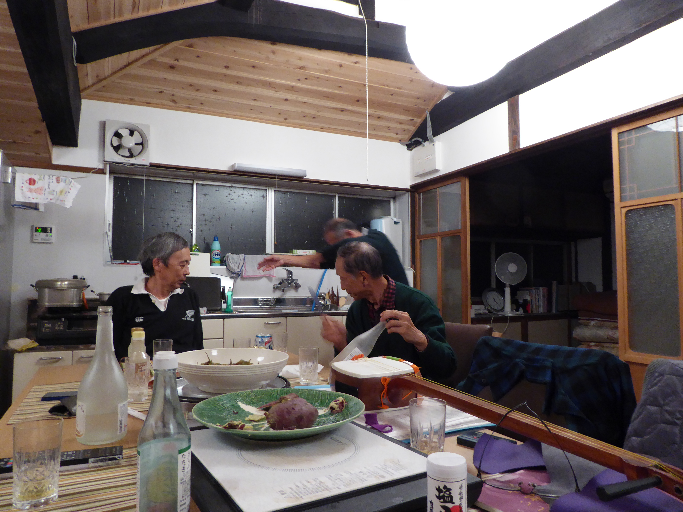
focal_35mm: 25
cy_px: 256
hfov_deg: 69.4
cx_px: 342
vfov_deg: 54.9
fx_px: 493
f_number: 3.3
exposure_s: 1/10
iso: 400
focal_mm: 4.3
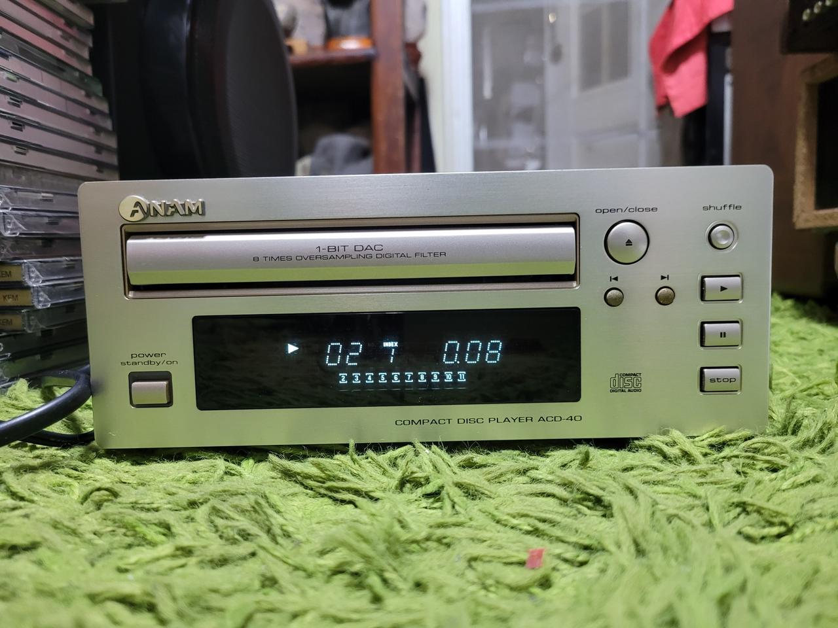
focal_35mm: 26
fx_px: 629
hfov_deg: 67.3
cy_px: 314
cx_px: 419
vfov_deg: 53.1
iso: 320
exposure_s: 1/40
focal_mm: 5.4
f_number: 1.8
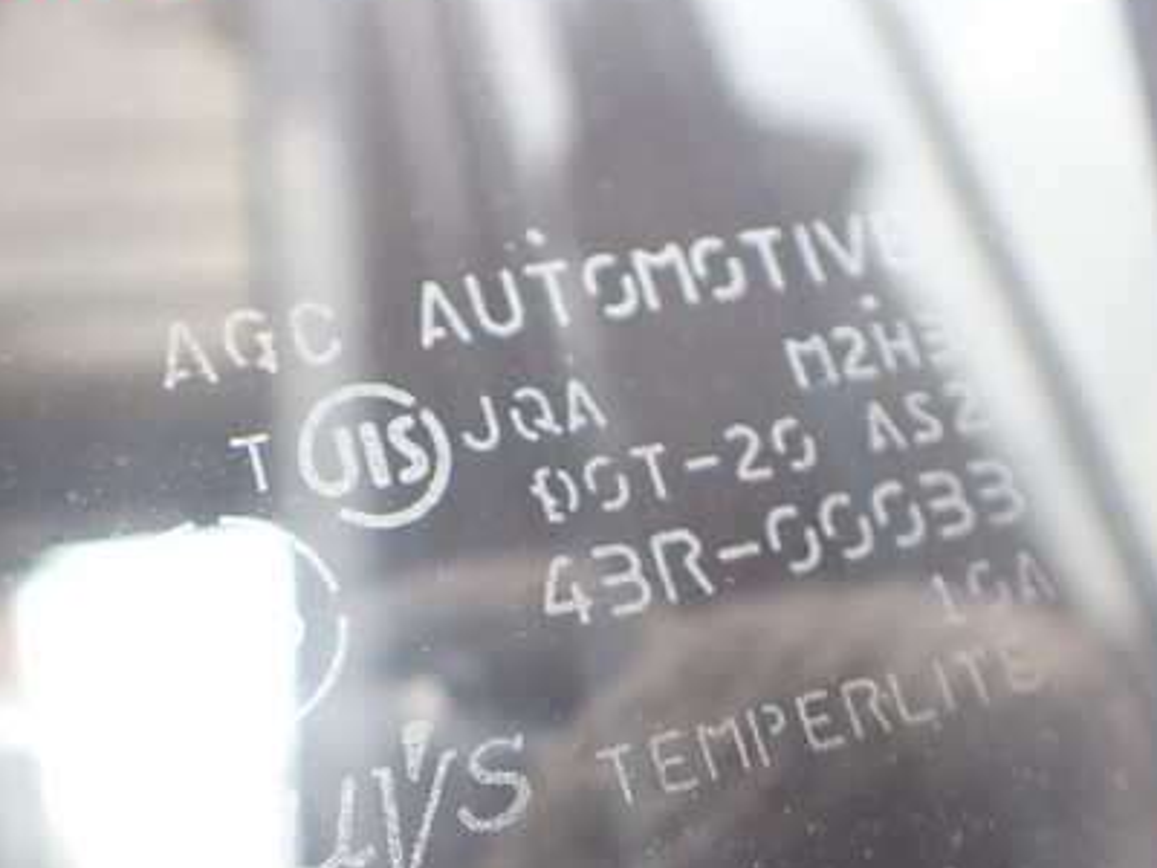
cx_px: 538
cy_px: 561
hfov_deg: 42.1
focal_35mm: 45
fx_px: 1504
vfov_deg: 32.0
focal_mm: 5.4
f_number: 2.3
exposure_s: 1/125
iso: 100
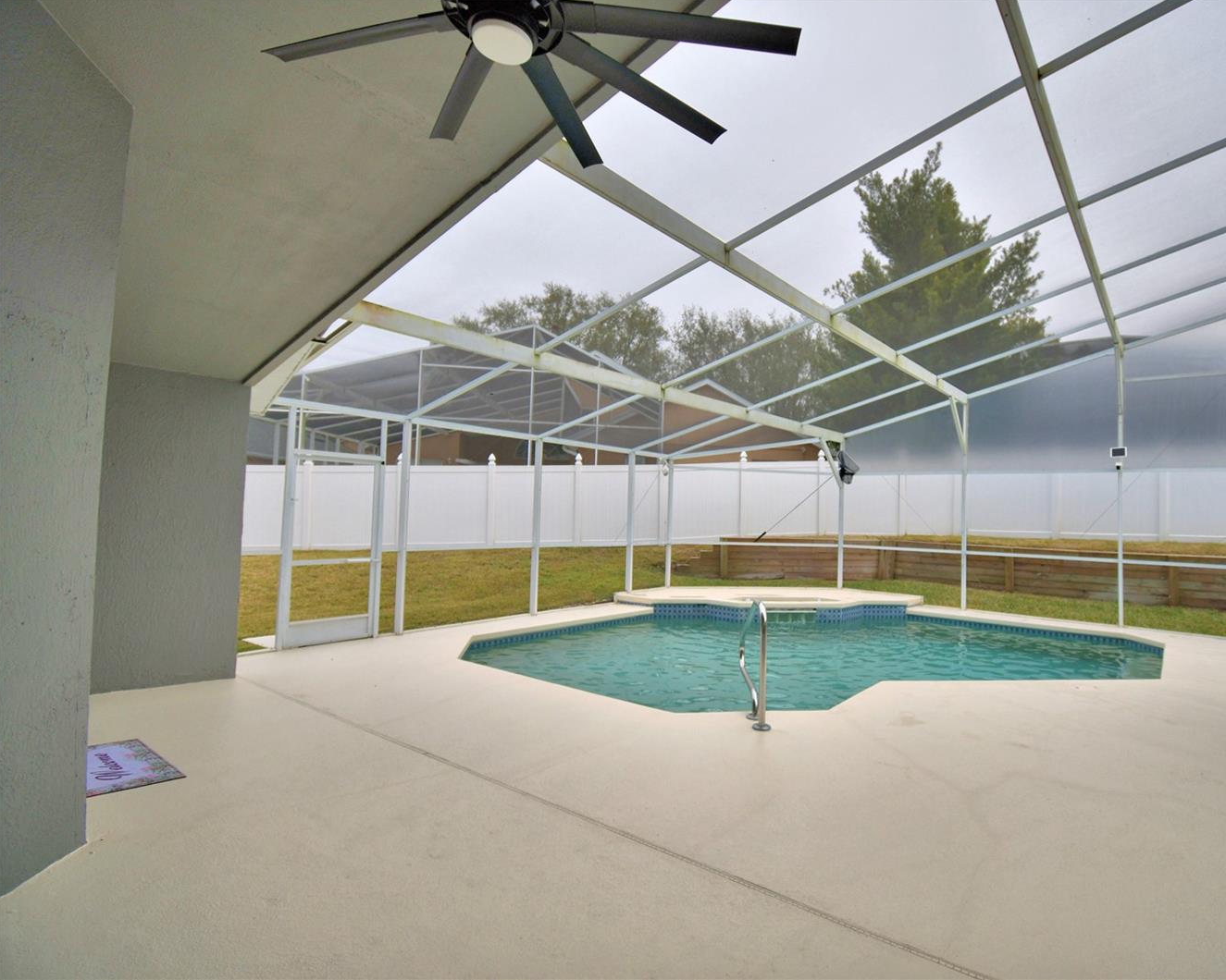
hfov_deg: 88.5
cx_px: 737
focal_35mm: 17
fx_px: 617
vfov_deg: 77.0
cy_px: 488
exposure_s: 1/640
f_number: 4.5
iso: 100
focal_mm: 10
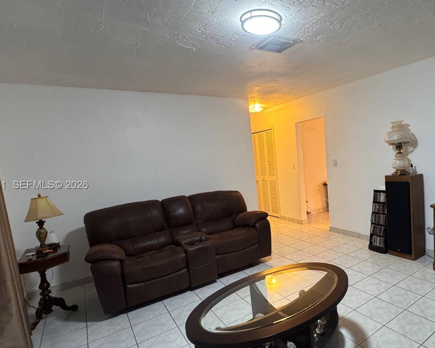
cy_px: 186
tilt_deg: -7.7
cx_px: 302
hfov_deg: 72.0
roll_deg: +3.9
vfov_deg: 63.1
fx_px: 283
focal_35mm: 22
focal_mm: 2.22
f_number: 2.2
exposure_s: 1/60
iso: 320
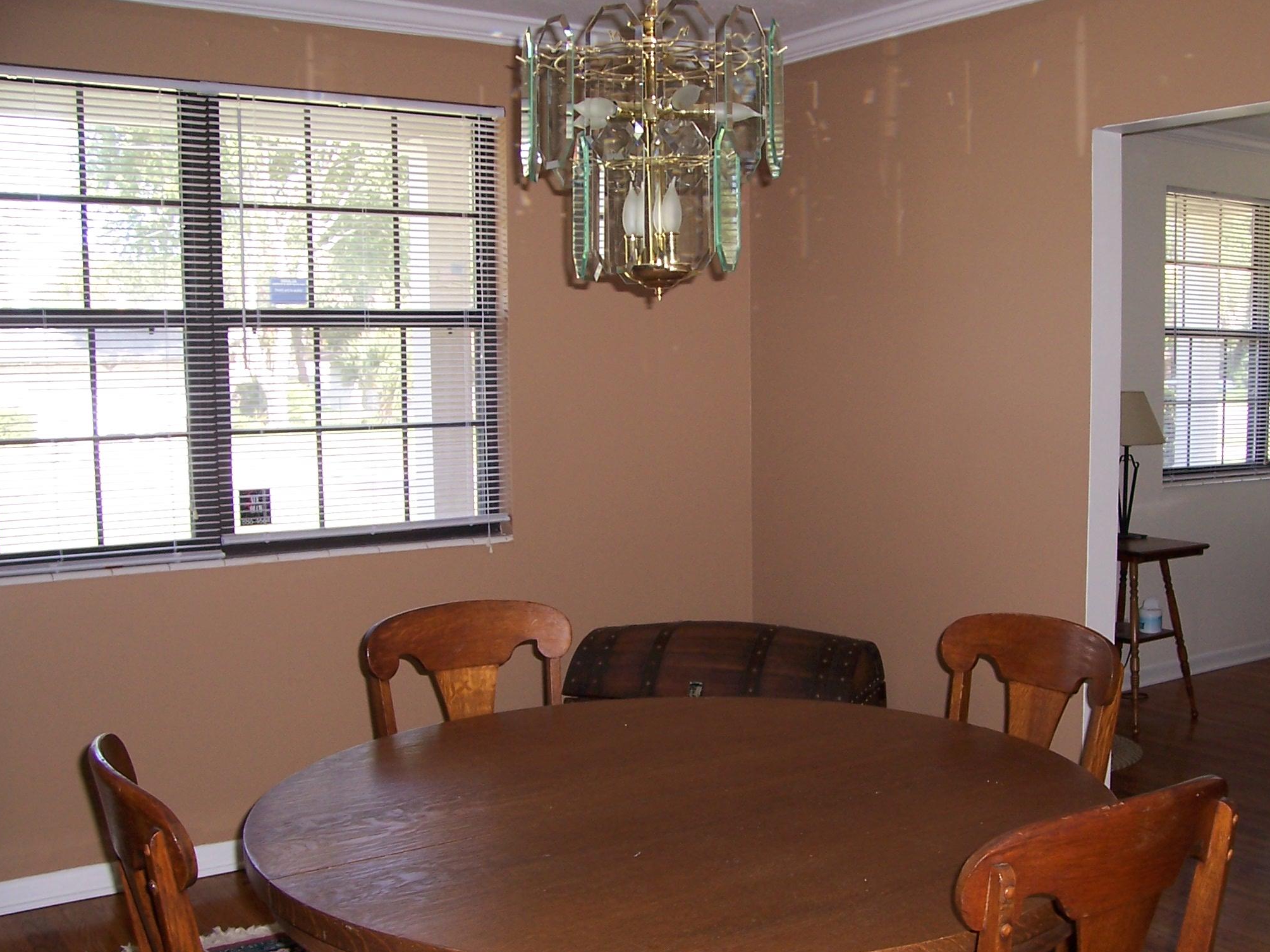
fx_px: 1431
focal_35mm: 39
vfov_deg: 36.8
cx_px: 716
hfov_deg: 47.8
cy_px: 525
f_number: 2.7
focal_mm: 5.6
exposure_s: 1/60
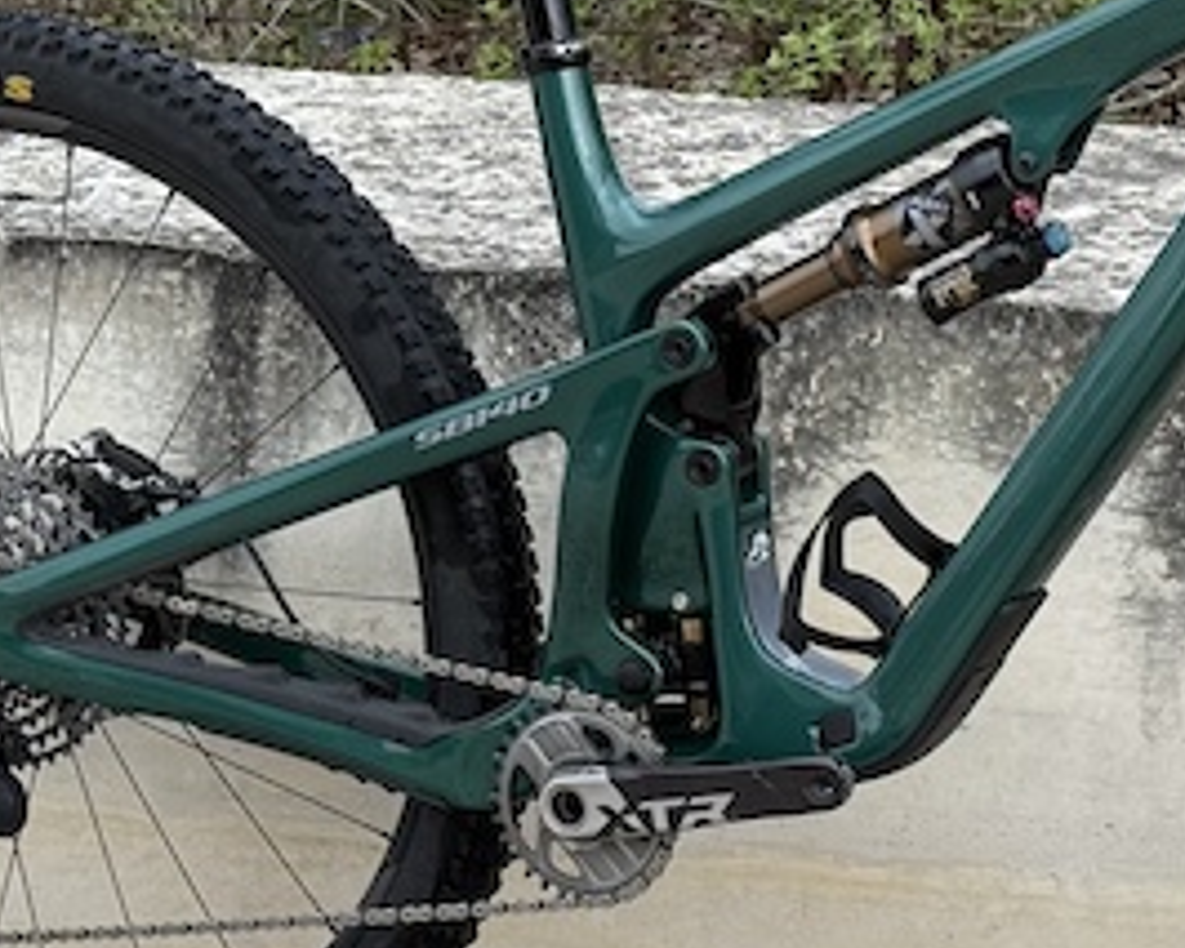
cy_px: 481
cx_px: 1029
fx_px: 4947
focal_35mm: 141
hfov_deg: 13.6
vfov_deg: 11.0
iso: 80
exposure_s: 1/472
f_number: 1.78
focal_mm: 6.76
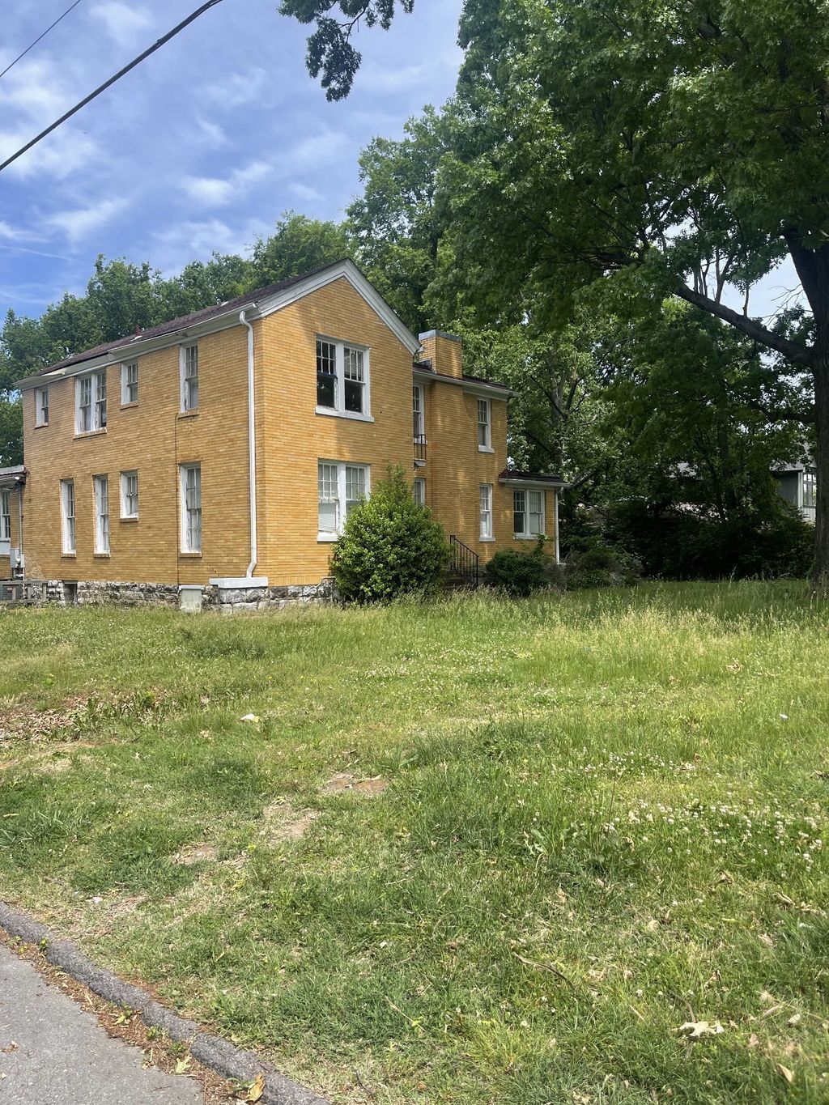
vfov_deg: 69.4
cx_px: 414
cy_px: 552
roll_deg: +0.8
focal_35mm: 25
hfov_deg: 54.9
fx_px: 798
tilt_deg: -1.2
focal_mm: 5.1
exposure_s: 1/1689
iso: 32
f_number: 1.6
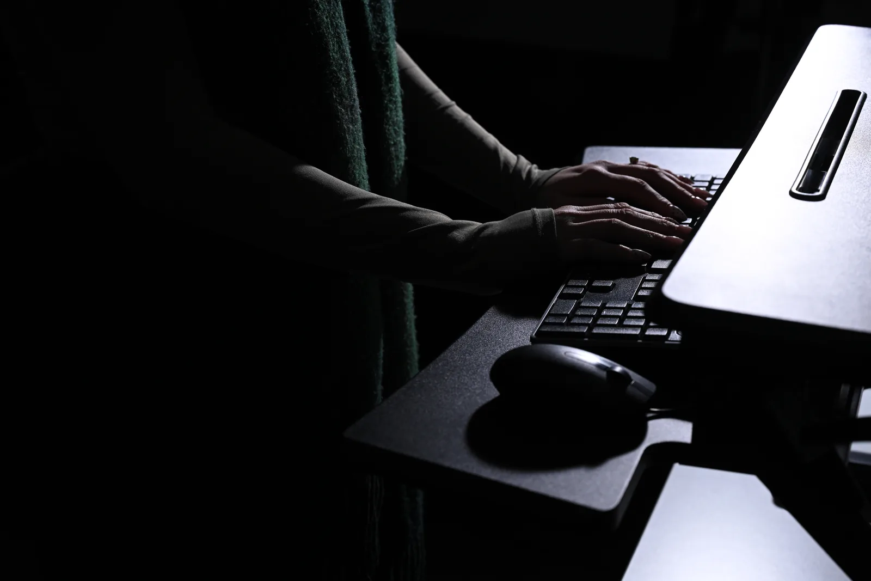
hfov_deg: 26.6
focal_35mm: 76
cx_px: 436
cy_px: 290
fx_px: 1839
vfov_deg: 18.0
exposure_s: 1/1250
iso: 100
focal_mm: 76
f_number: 7.1
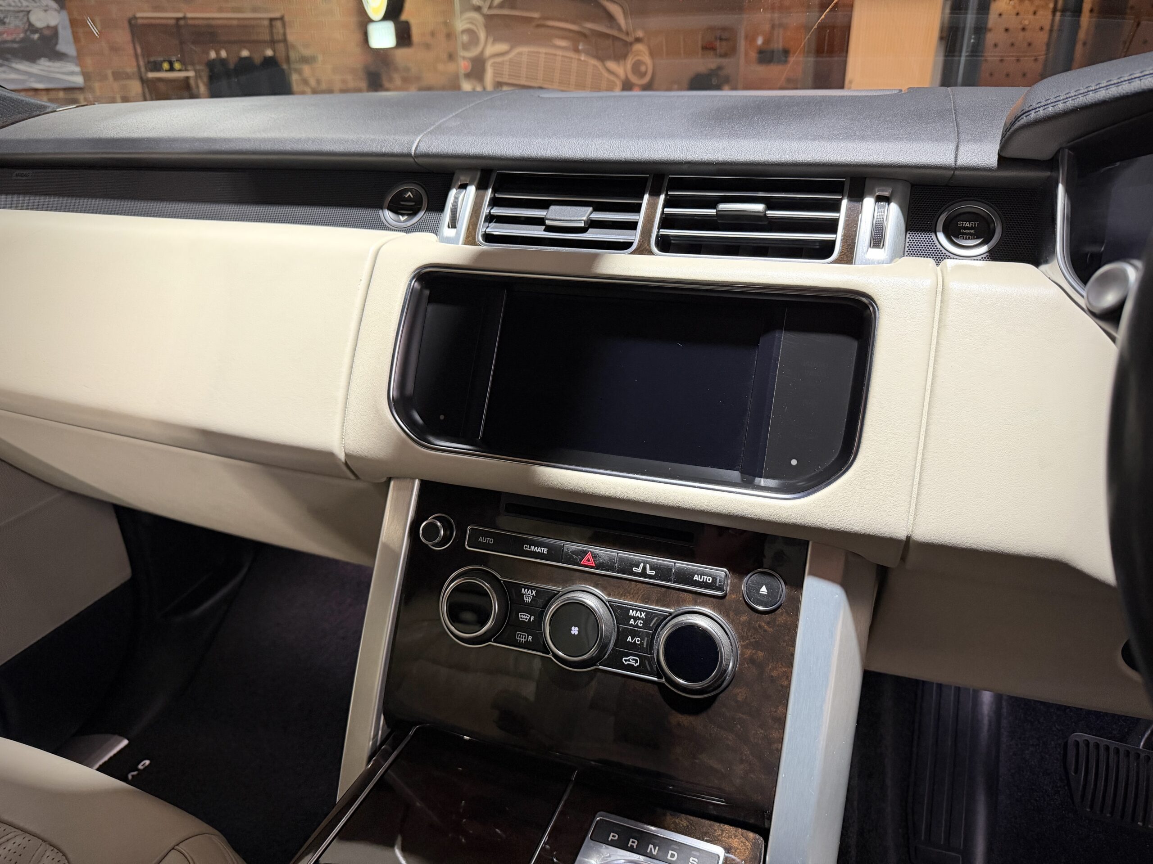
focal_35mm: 24
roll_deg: +1.3
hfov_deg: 71.6
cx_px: 576
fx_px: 799
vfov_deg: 56.8
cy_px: 432
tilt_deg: -23.4
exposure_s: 1/50
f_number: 1.78
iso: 400
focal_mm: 6.76
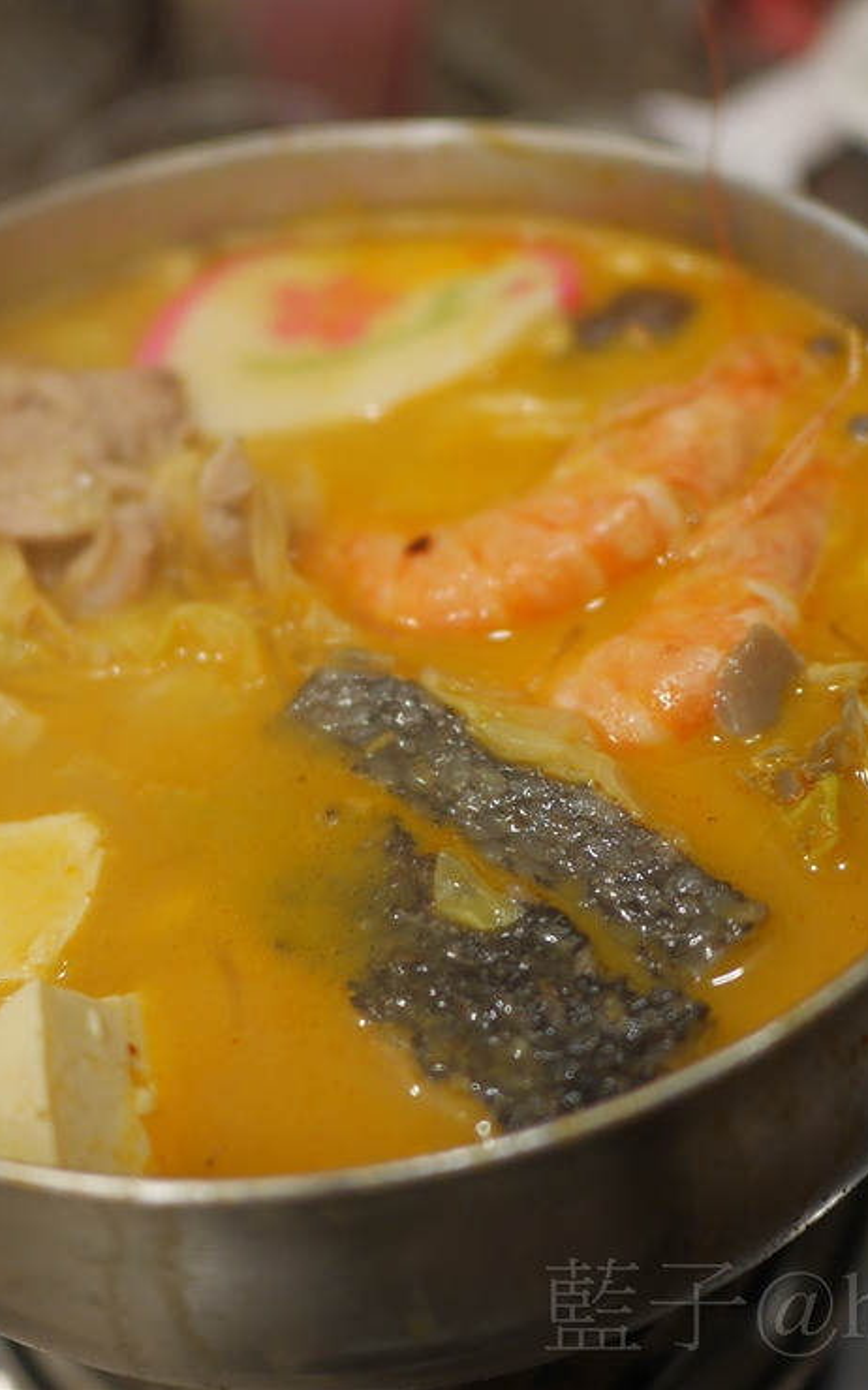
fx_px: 1629
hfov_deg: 29.8
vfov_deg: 46.2
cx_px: 361
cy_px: 687
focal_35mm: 43
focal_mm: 15
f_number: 1.7
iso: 320
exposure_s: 1/60
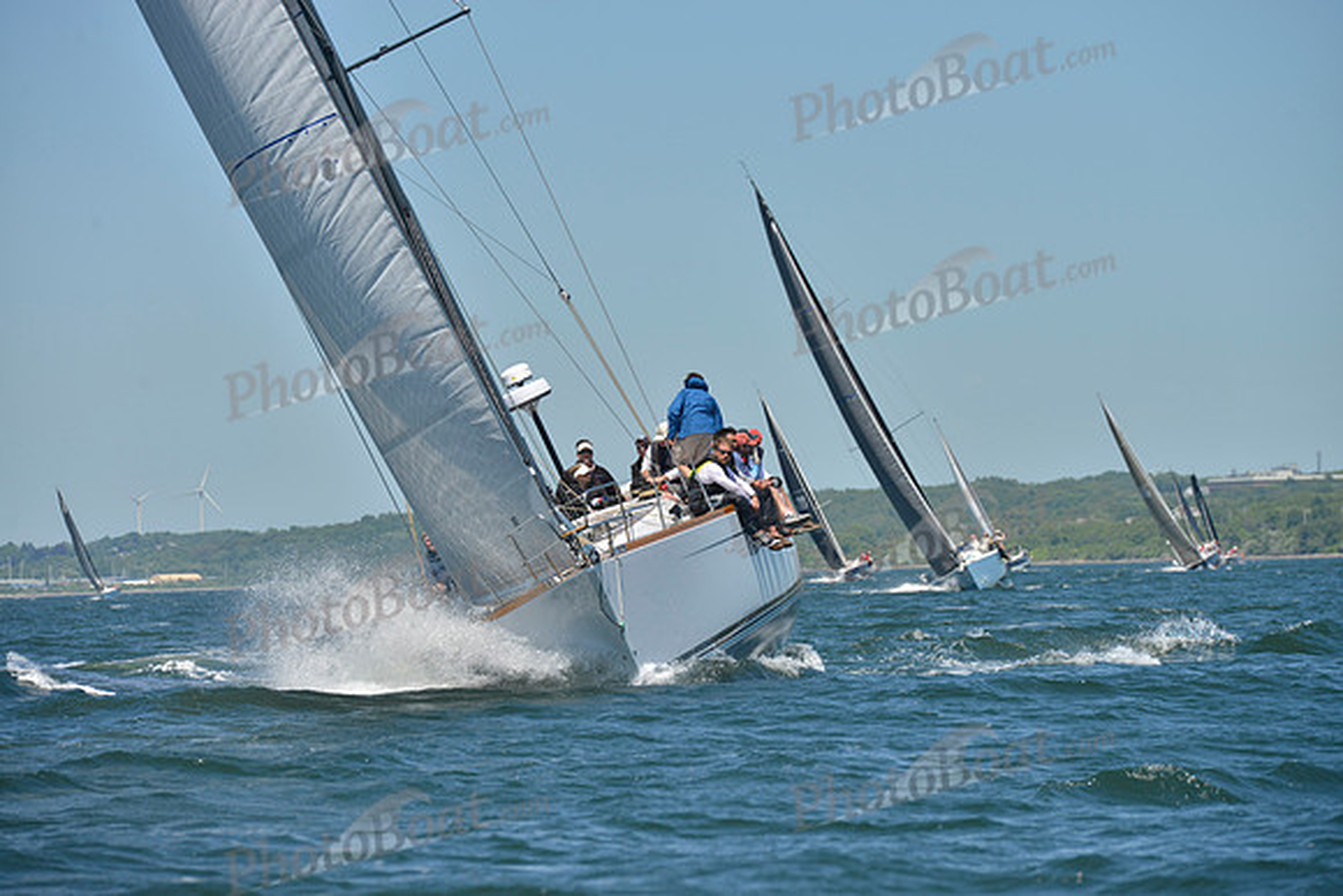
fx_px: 7463
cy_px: 448
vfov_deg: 6.9
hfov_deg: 10.3
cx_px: 672
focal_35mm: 200
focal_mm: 200
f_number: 8
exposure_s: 1/1250
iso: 280
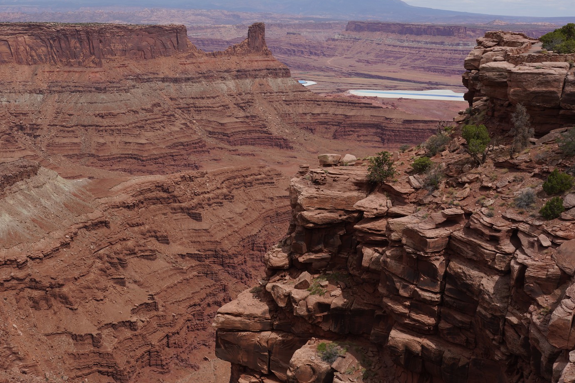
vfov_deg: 31.9
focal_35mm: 42
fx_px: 671
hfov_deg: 45.6
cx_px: 183
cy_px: 195
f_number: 18
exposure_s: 1/100
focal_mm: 29
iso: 100
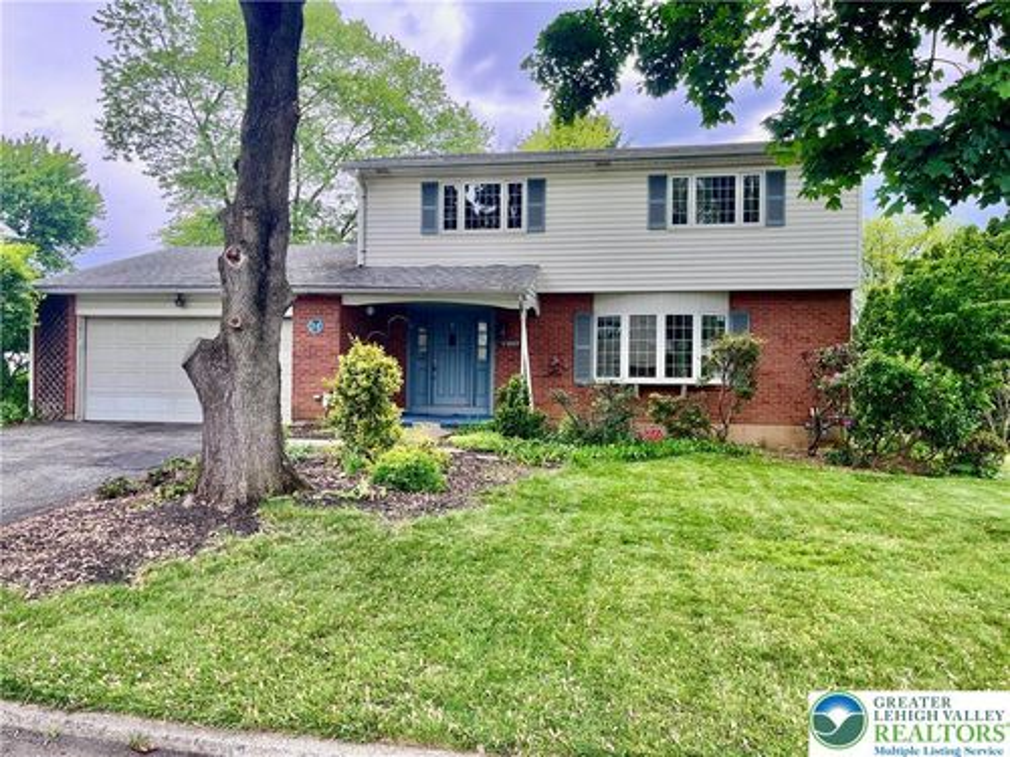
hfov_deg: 67.3
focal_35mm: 26
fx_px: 759
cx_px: 505
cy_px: 378
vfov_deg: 53.1
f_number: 1.6
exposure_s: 1/631
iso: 50
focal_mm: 5.1
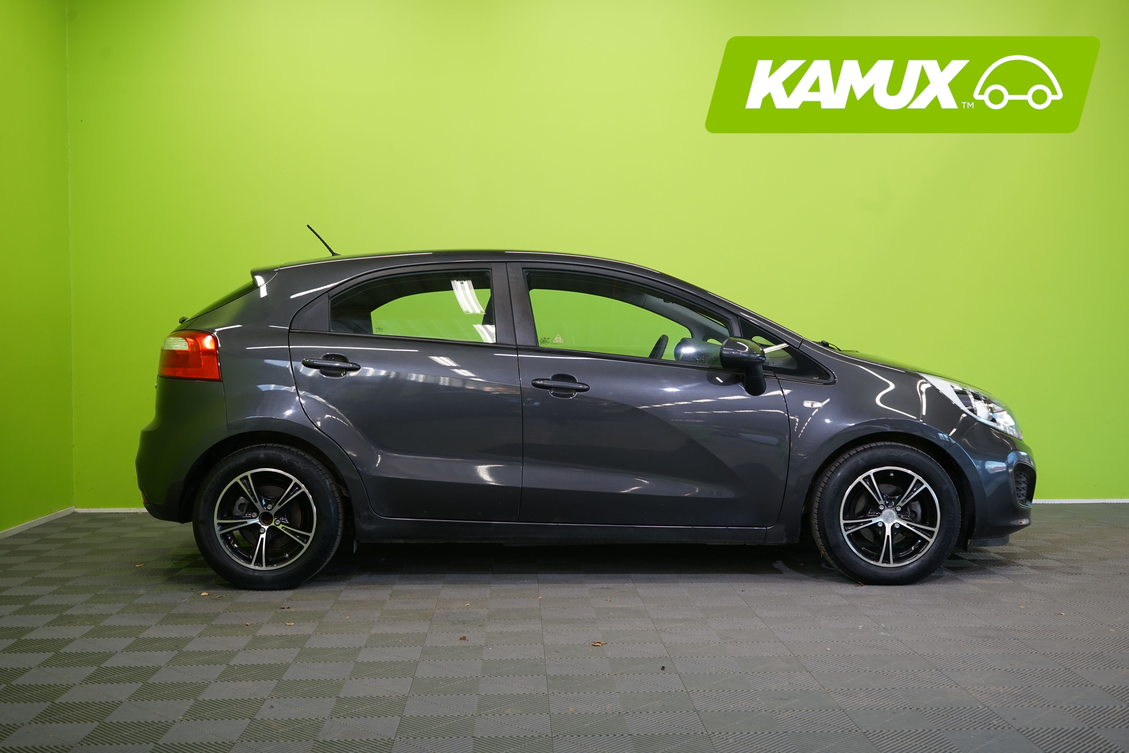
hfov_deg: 49.6
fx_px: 1223
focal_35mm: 39
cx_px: 564
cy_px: 376
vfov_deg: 34.2
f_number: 6.3
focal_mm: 39
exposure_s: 1/30
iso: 500
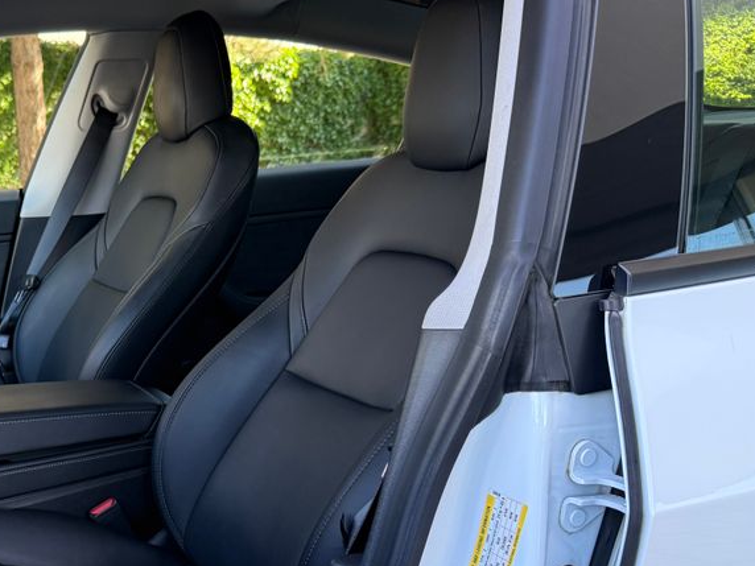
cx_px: 110
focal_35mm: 43
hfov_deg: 41.2
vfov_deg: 33.0
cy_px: 422
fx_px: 938
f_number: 1.78
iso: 200
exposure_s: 1/174
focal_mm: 6.76
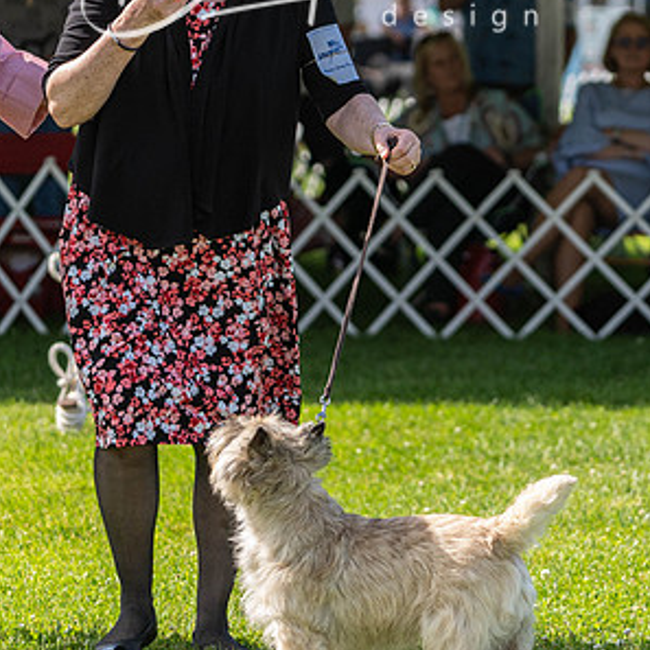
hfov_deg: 6.9
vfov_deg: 6.9
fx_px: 5375
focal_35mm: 253
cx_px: 369
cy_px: 297
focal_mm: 116
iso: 500
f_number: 4
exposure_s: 1/2000
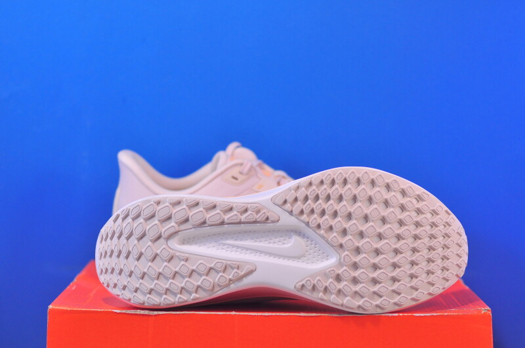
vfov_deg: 18.1
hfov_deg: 27.0
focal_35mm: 75
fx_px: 1092
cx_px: 262
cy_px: 174
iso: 250
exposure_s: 1/320
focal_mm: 50
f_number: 2.5
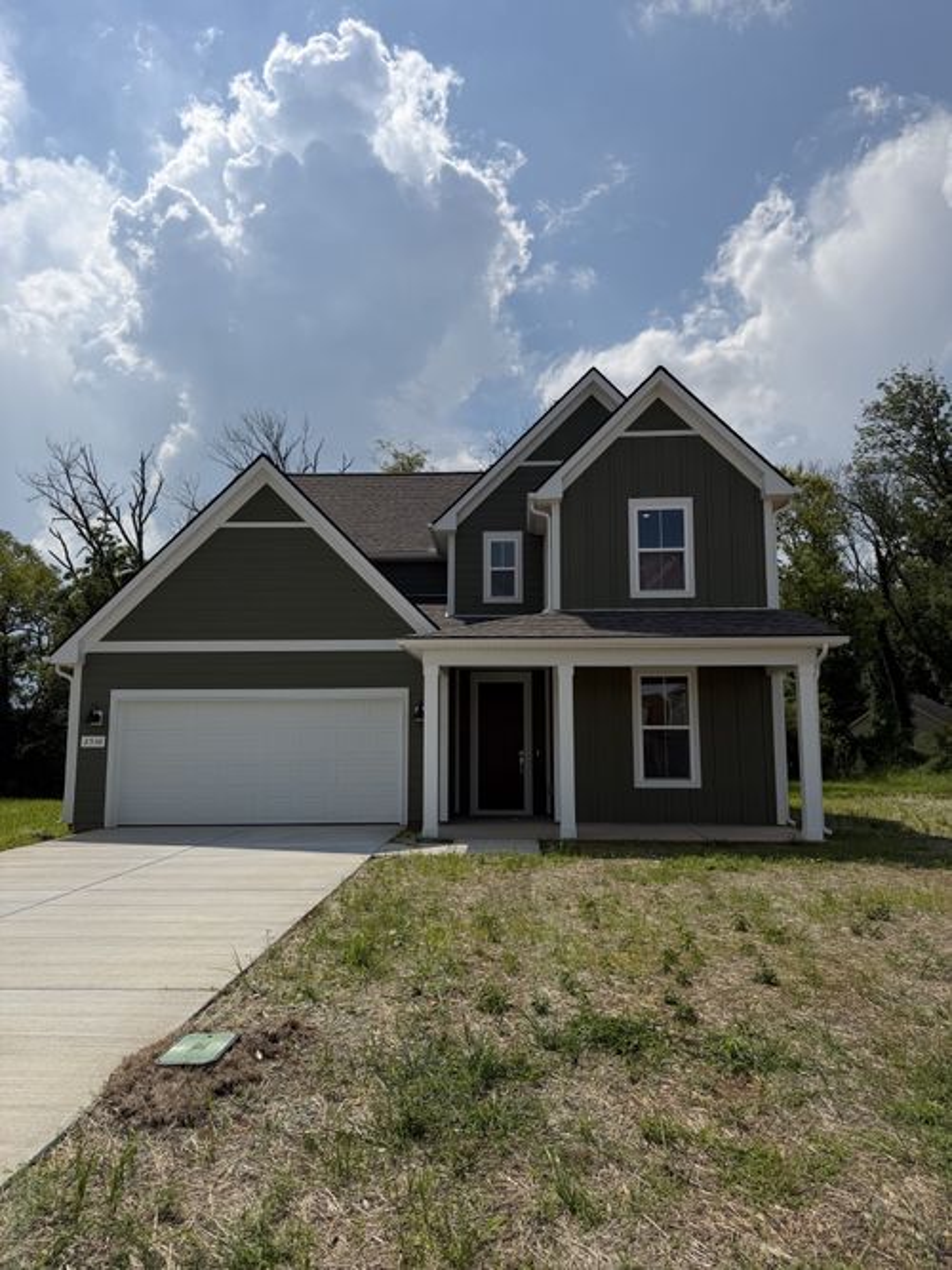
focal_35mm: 24
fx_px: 880
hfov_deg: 56.8
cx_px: 476
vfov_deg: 71.6
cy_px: 635
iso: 80
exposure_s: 1/11905
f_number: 1.78
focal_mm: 6.76
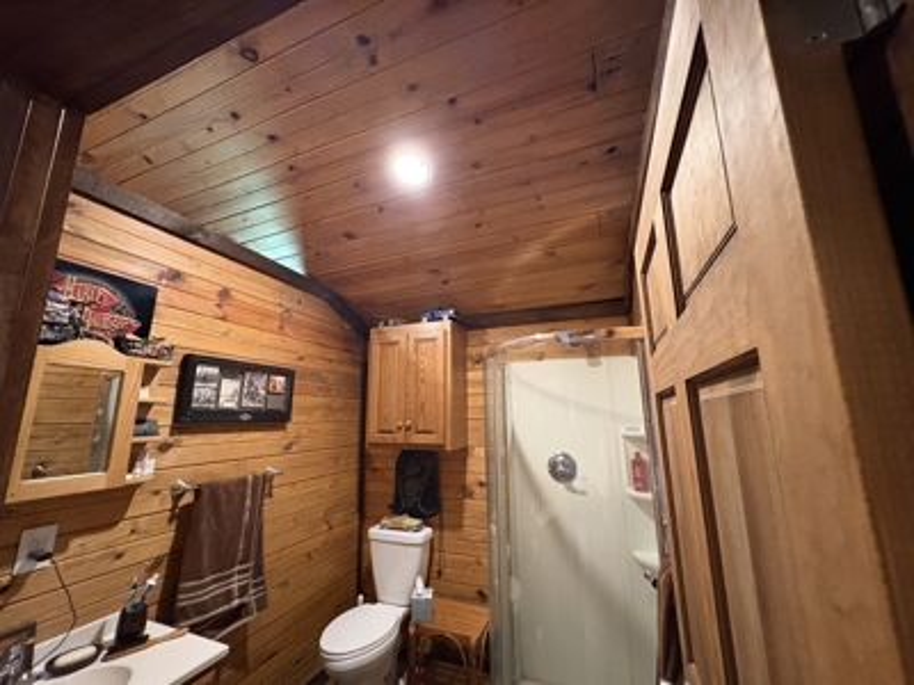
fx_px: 370
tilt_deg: +11.4
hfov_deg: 102.1
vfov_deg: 85.7
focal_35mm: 14
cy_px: 342
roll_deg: +1.6
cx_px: 457
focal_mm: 2.22
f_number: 2.2
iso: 1000
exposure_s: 1/40
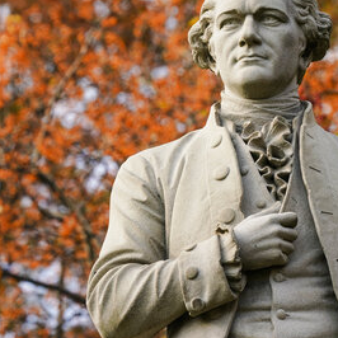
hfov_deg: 3.9
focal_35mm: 448
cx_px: 241
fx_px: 4949
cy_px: 132
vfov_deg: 3.9
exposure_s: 1/250
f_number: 9
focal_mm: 274
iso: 320
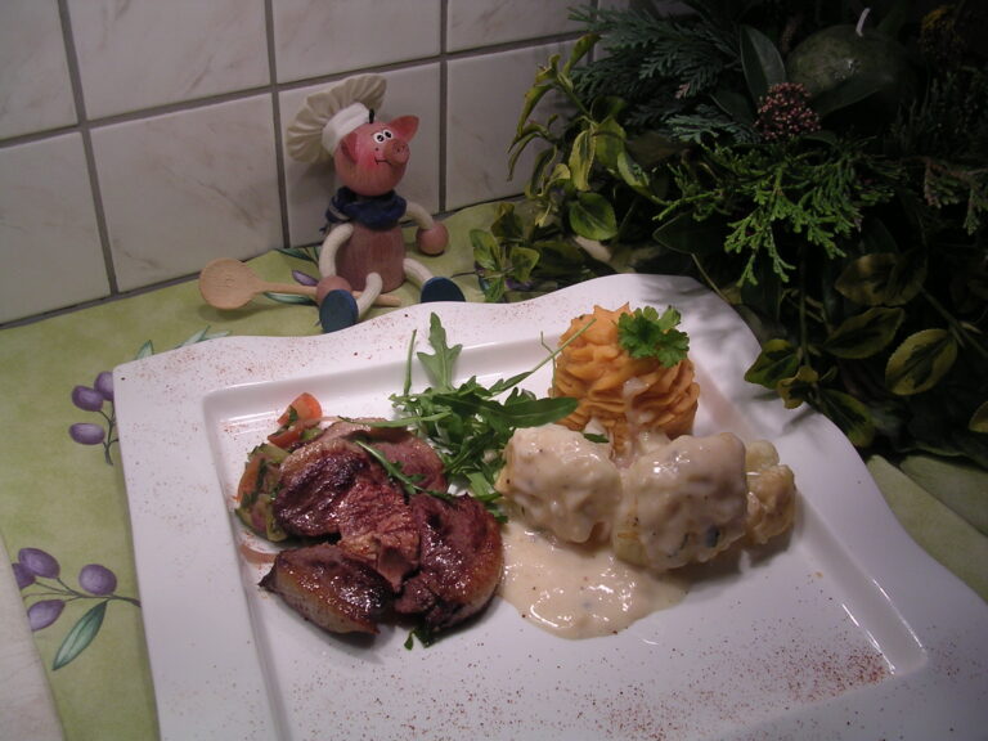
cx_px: 494
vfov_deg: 37.7
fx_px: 1085
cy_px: 370
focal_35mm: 38
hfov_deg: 49.0
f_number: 2.8
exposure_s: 1/70.4
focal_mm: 5.8
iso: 100
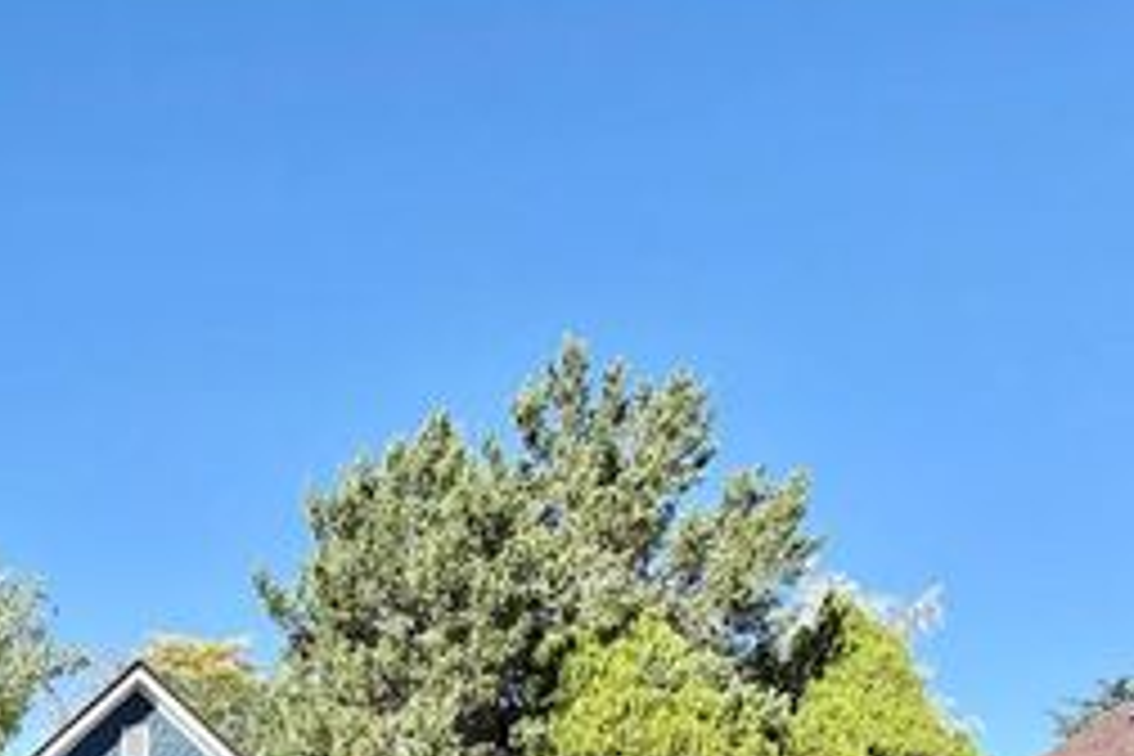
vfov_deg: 28.1
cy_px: 1040
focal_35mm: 37
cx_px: -14
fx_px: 1165
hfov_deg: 43.9
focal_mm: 2.22
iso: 32
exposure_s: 1/770
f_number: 2.2
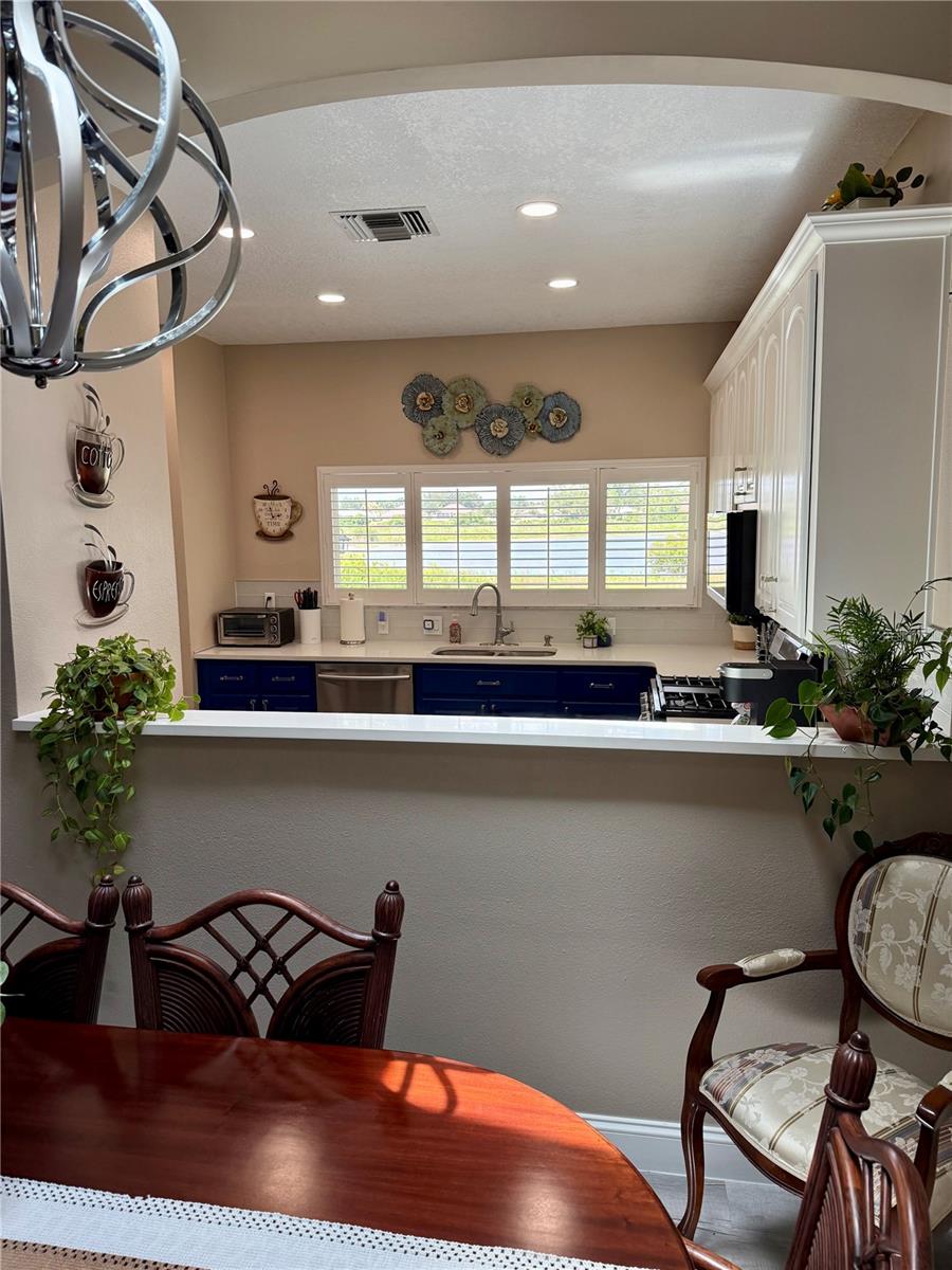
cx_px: 476
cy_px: 635
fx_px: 880
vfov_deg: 71.6
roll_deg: +0.3
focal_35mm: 24
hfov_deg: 56.8
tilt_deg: -5.6
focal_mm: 6.76
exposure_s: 1/234
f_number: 1.78
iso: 160
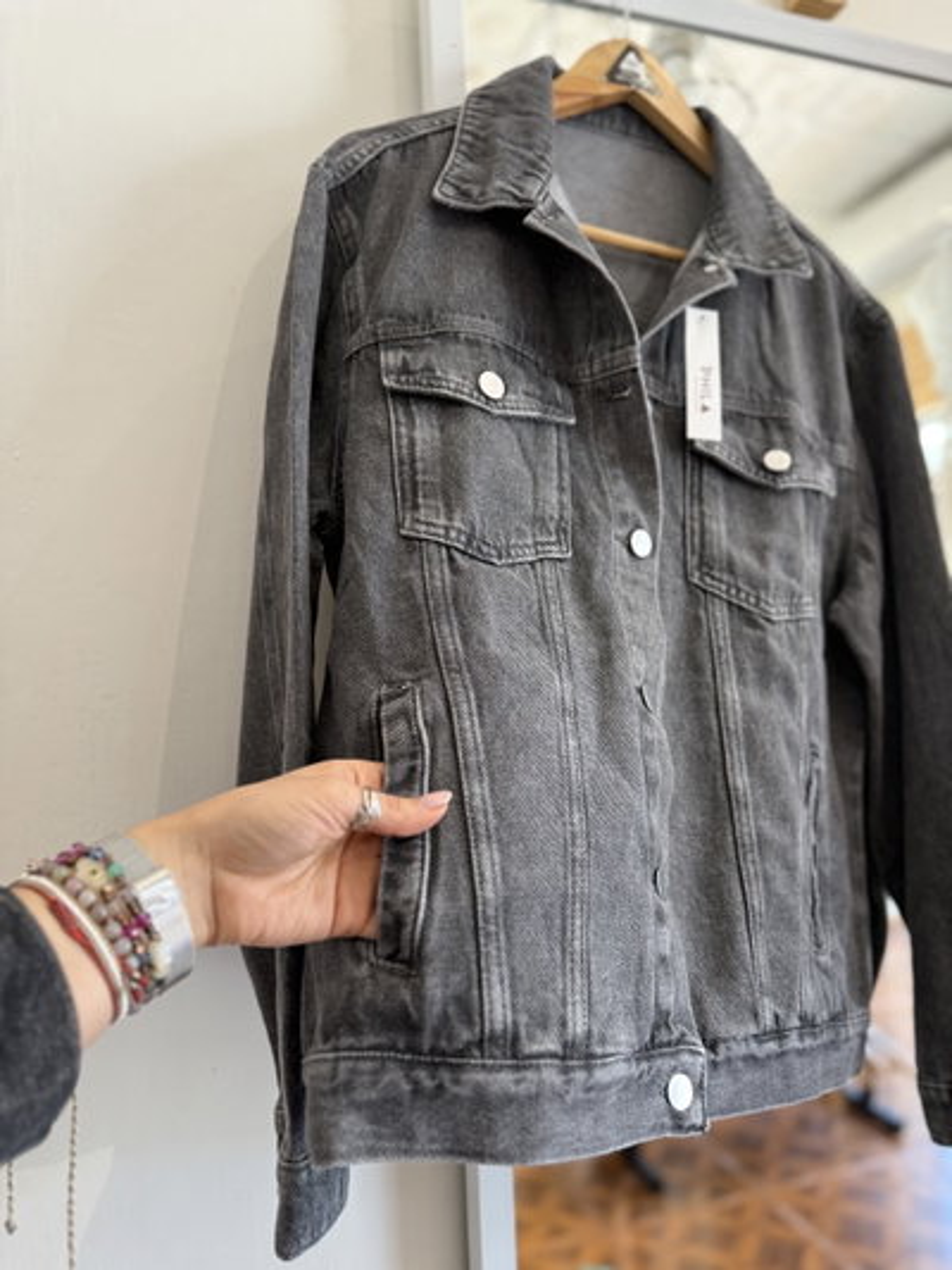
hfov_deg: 56.8
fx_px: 880
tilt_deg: +2.1
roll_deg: +1.8
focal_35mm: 24
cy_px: 635
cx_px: 476
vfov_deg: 71.6
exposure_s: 1/94
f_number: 1.78
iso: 200
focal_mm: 6.76
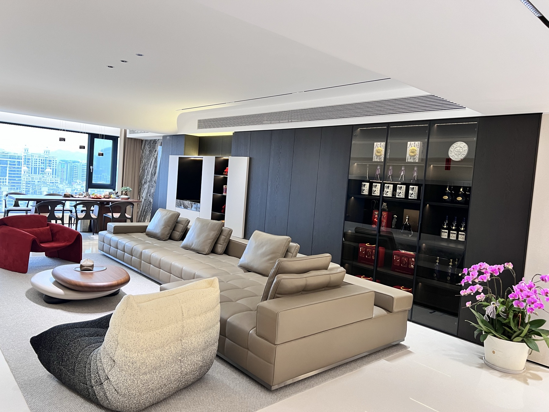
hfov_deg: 67.3
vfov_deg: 53.1
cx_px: 274
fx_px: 412
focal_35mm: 26
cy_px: 206
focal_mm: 5.7
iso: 125
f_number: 1.5
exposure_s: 1/66
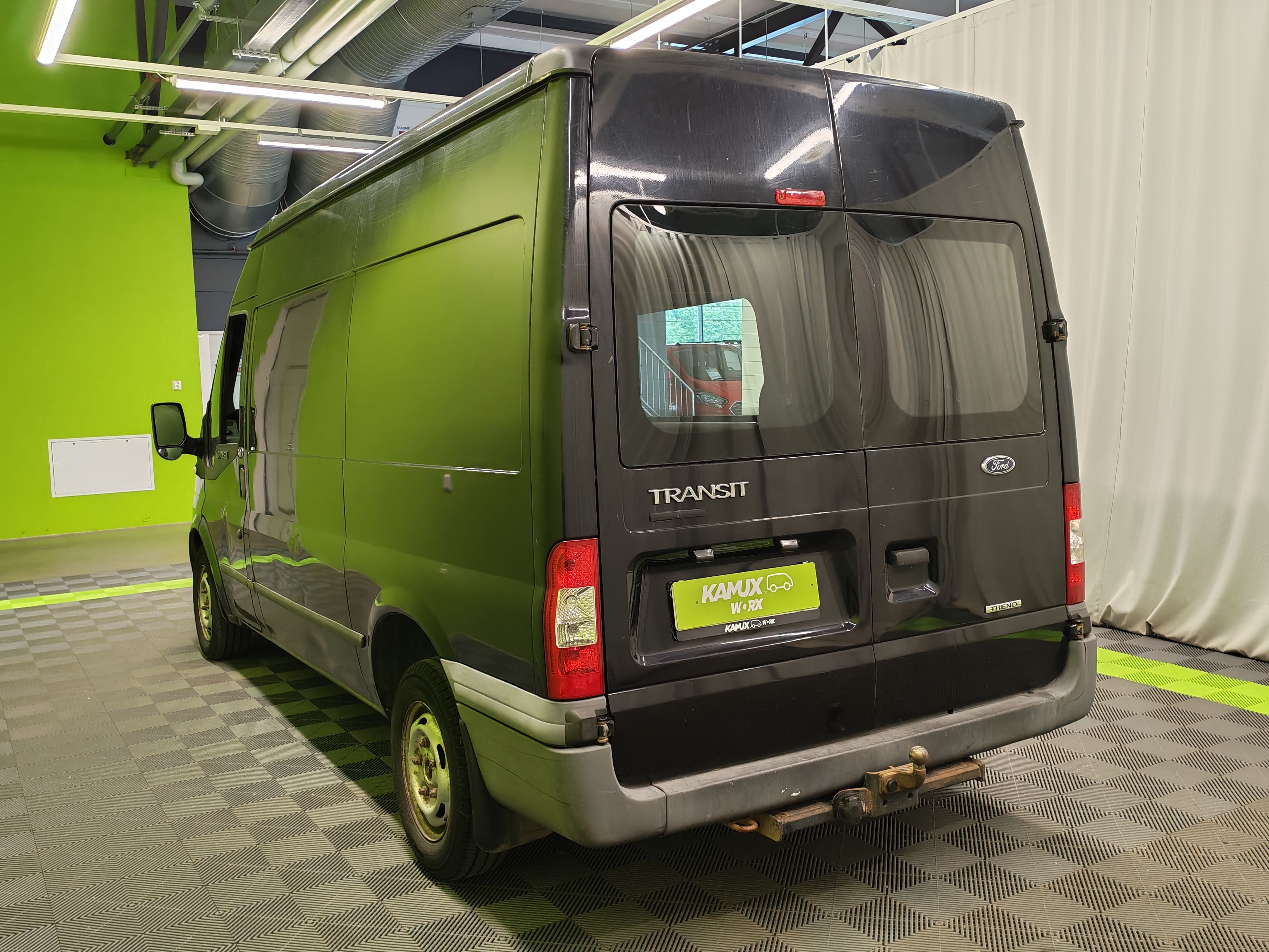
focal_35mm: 32
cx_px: 634
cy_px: 476
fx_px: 1173
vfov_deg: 44.2
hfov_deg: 56.8
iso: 640
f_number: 1.9
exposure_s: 1/100
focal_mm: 6.12
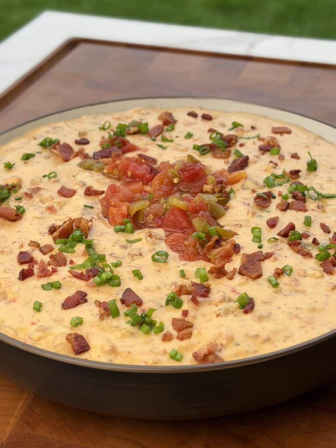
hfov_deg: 30.3
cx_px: 168
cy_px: 224
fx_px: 621
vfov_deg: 39.7
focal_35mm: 48
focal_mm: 6.76
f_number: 1.78
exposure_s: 1/452
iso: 64
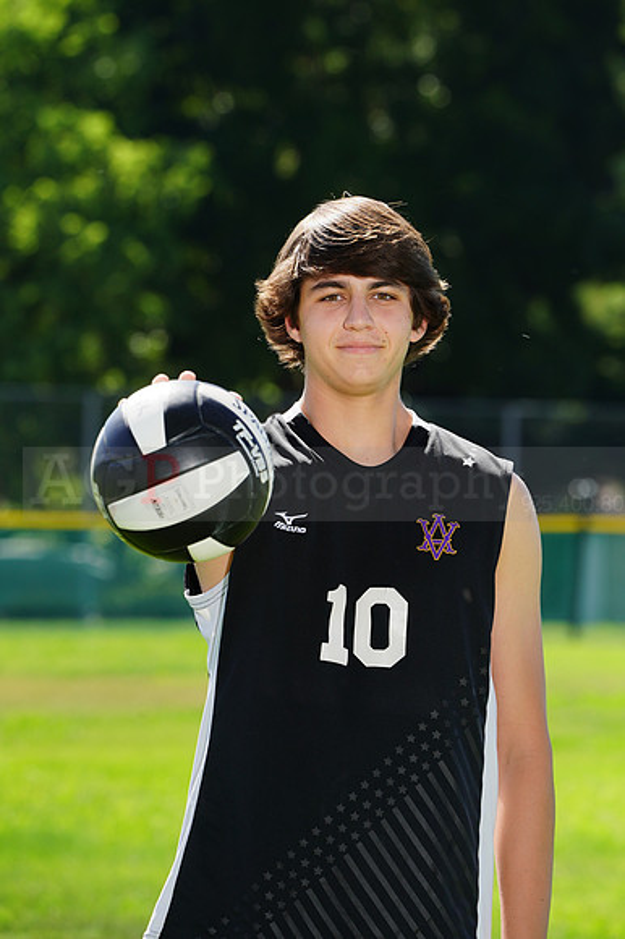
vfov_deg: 6.7
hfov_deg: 4.4
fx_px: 8056
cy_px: 470
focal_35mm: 309
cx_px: 312
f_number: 11
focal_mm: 309
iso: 200
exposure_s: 1/200
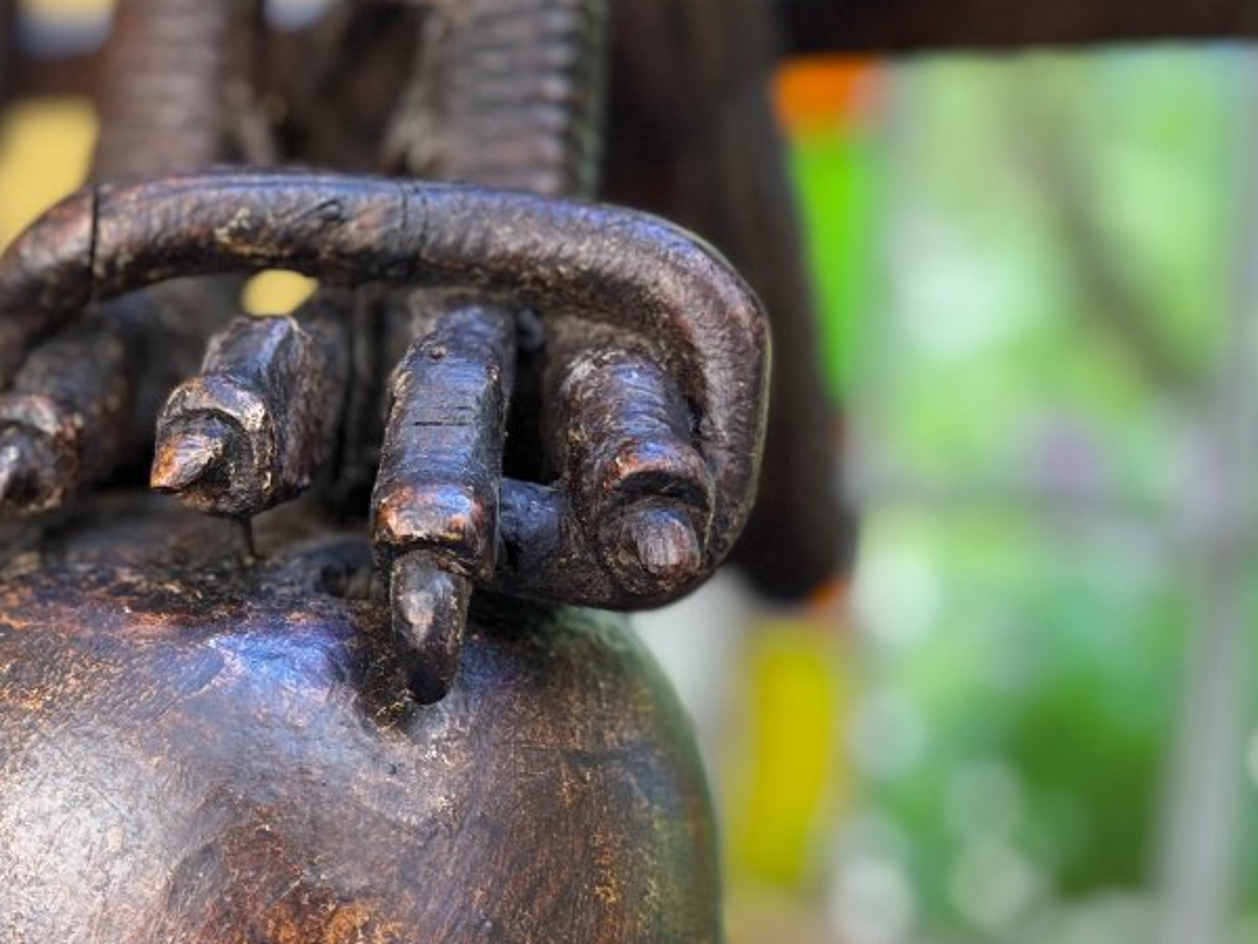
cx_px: 50
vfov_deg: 30.2
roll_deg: -1.4
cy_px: 566
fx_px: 1744
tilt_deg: -4.9
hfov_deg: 36.3
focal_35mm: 48
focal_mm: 6.76
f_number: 1.78
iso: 100
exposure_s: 1/50
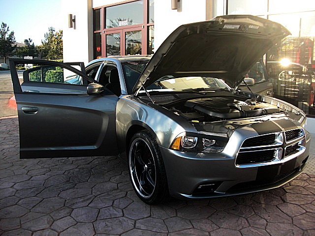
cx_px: 158
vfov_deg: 39.7
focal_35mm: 36
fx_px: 328
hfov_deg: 51.4
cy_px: 118
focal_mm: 6.3
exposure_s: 1/200
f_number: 2.8
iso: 50
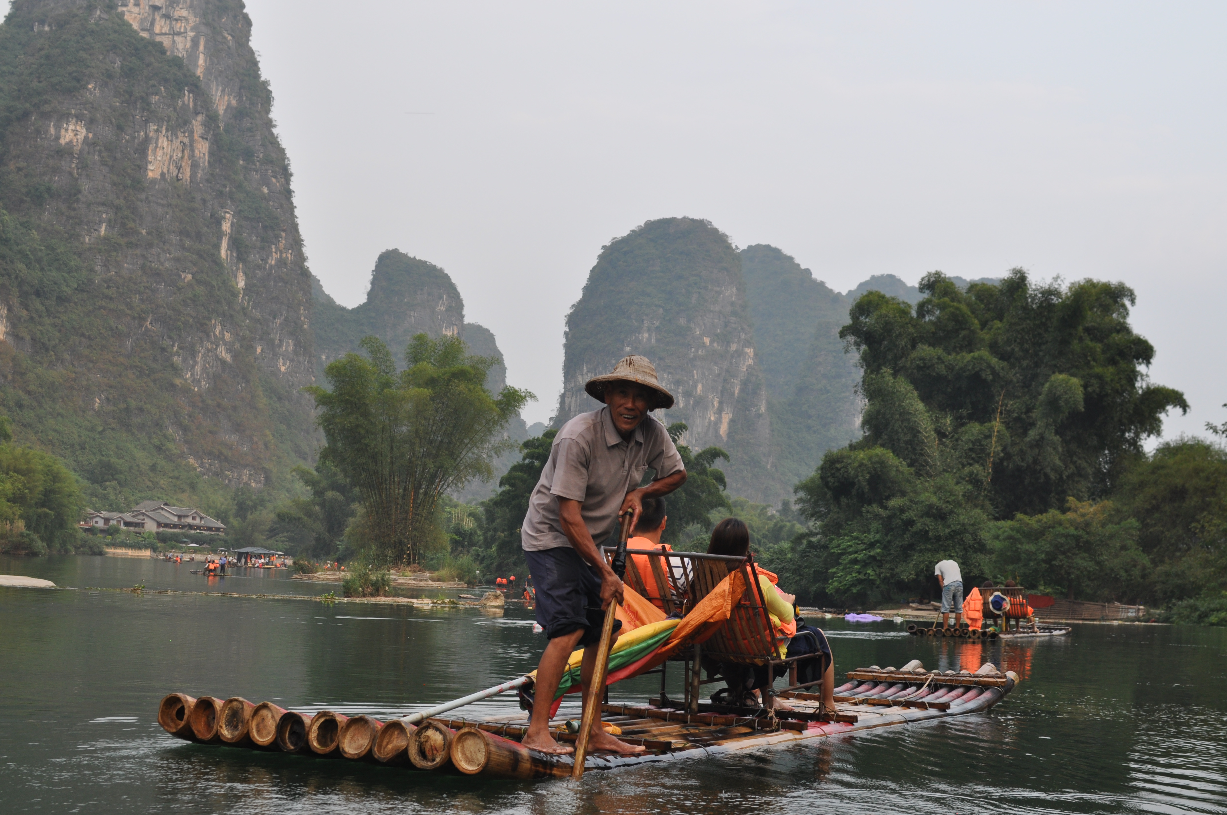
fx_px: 1787
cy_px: 408
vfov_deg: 25.7
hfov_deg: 37.9
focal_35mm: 52
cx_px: 614
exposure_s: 1/125
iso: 320
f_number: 5.6
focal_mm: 35
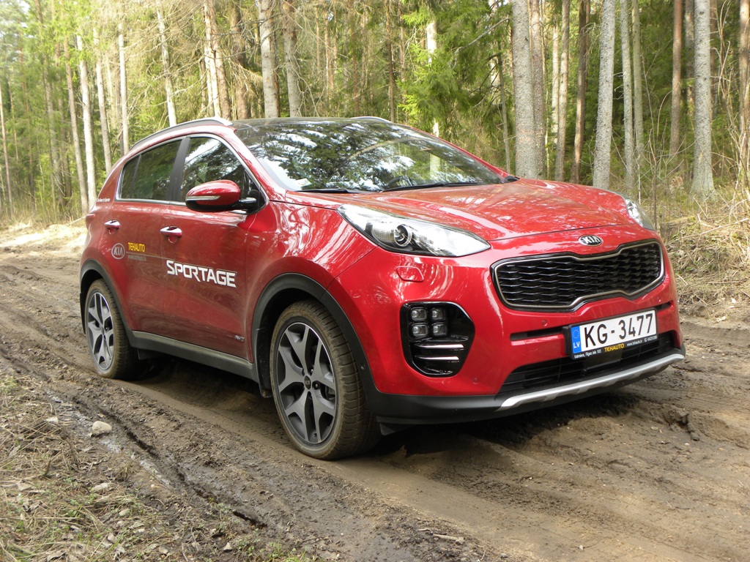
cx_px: 375
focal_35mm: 41
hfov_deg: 45.8
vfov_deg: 35.1
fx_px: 888
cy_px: 281
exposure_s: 1/74.5
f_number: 3.2
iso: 64
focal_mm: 7.3
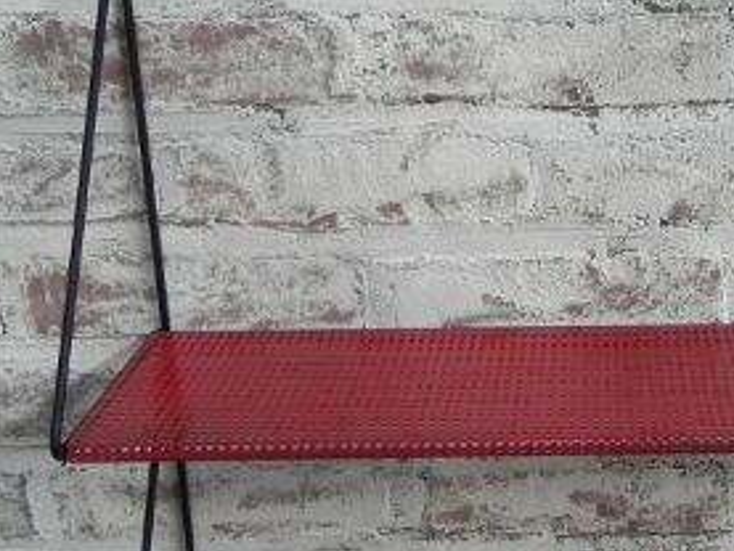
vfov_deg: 21.9
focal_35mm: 67
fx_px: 1421
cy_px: 371
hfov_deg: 27.8
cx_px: 676
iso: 160
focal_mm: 5.2
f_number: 2.8
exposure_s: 1/47.7
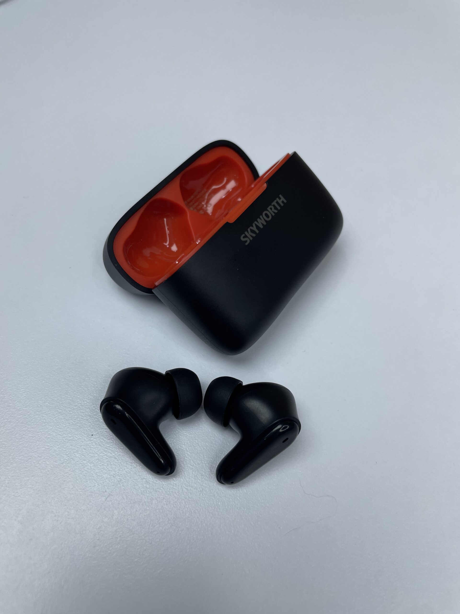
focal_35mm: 26
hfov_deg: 53.1
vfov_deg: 67.3
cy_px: 307
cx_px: 230
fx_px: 461
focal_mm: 4.2
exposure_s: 1/461
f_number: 1.6
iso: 50
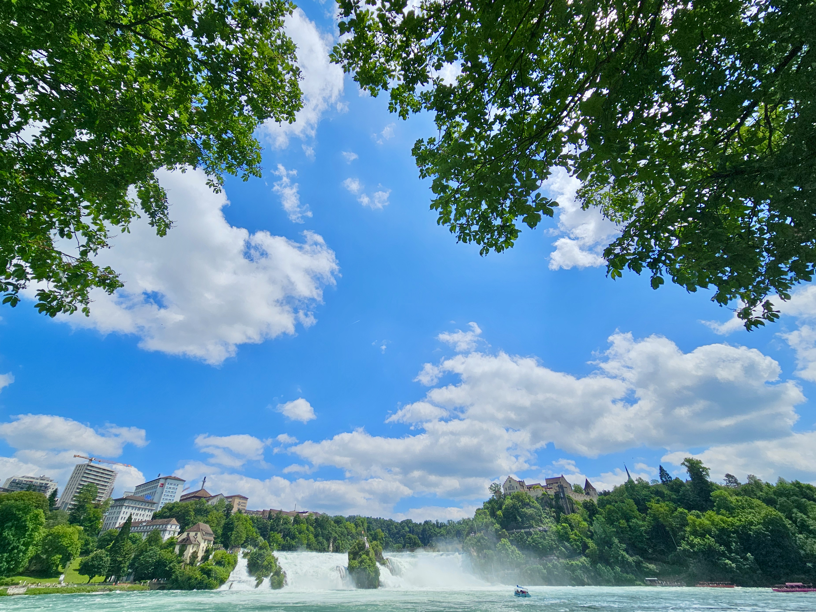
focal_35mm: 14
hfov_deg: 101.9
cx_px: 384
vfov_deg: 85.6
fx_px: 330
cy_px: 288
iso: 50
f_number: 2.2
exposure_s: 1/4629
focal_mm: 2.2
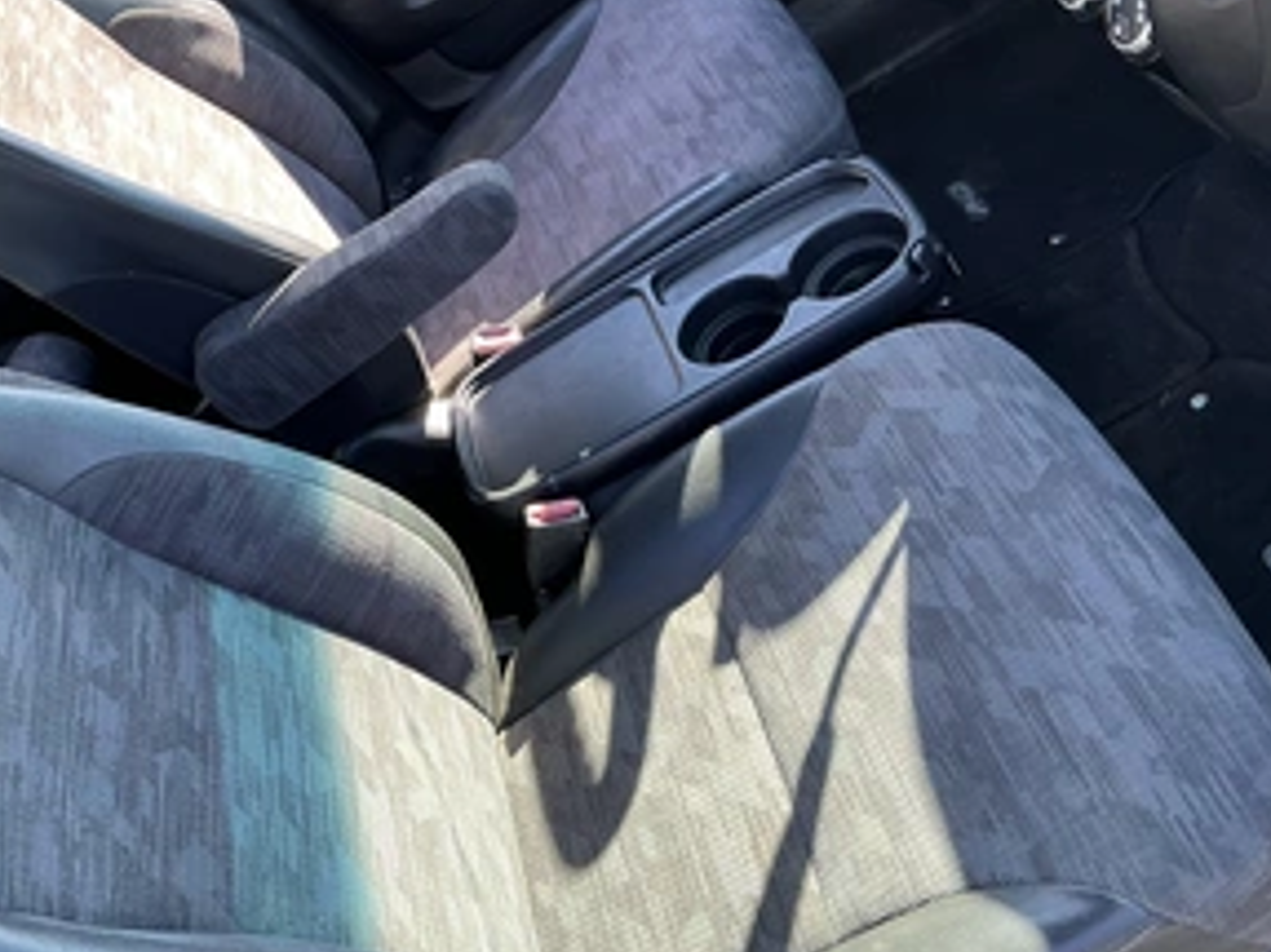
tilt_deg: -34.7
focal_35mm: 39
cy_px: 461
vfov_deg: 36.8
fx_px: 1431
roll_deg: +43.9
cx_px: 434
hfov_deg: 47.2
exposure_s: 1/122
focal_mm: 3
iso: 40
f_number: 1.8
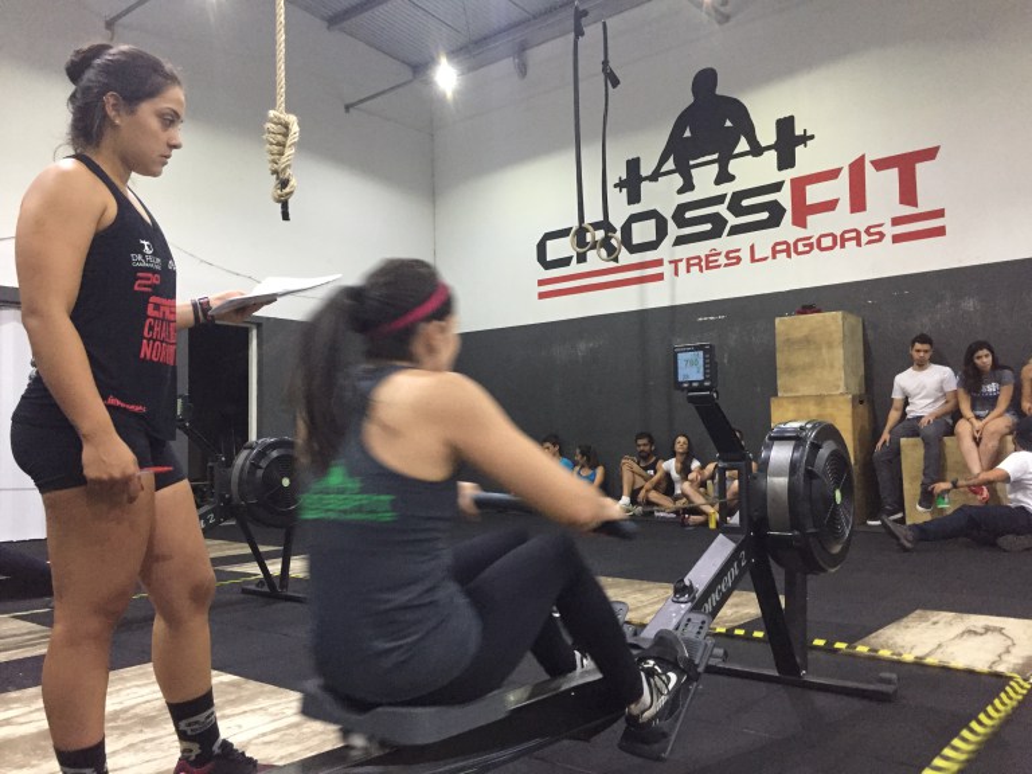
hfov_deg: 61.7
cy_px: 387
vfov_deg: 48.2
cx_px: 516
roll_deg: +0.4
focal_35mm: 29
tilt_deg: +2.3
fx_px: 865
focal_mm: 4.15
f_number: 2.2
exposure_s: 1/24
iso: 250
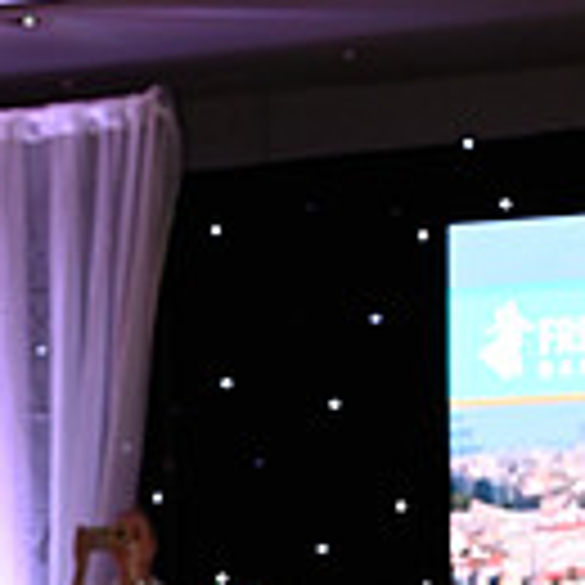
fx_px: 6520
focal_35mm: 341
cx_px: 745
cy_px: 1053
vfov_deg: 5.1
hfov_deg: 5.1
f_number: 5
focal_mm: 90
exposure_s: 1/200
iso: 2000
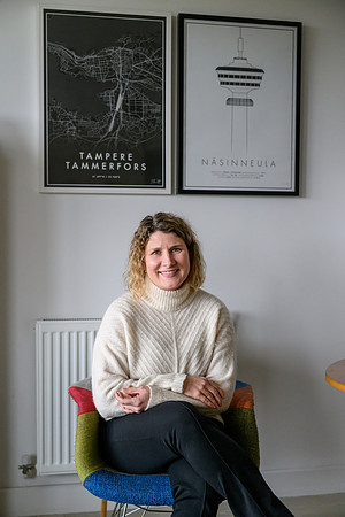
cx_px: 172
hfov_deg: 29.9
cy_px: 258
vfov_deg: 43.6
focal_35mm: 45
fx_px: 647
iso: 3200
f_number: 2.2
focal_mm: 45
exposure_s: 1/250
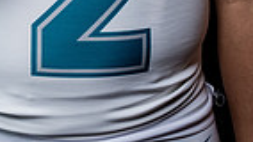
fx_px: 1557
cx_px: 21
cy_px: -220
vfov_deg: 5.1
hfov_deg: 9.2
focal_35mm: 232
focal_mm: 70
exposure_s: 1/250
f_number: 9
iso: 640
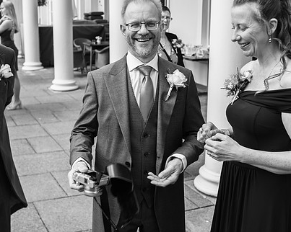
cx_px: 136
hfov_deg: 36.0
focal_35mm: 52
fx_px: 448
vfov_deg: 29.0
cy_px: 88
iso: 100
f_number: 4.5
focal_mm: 35
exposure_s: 1/200
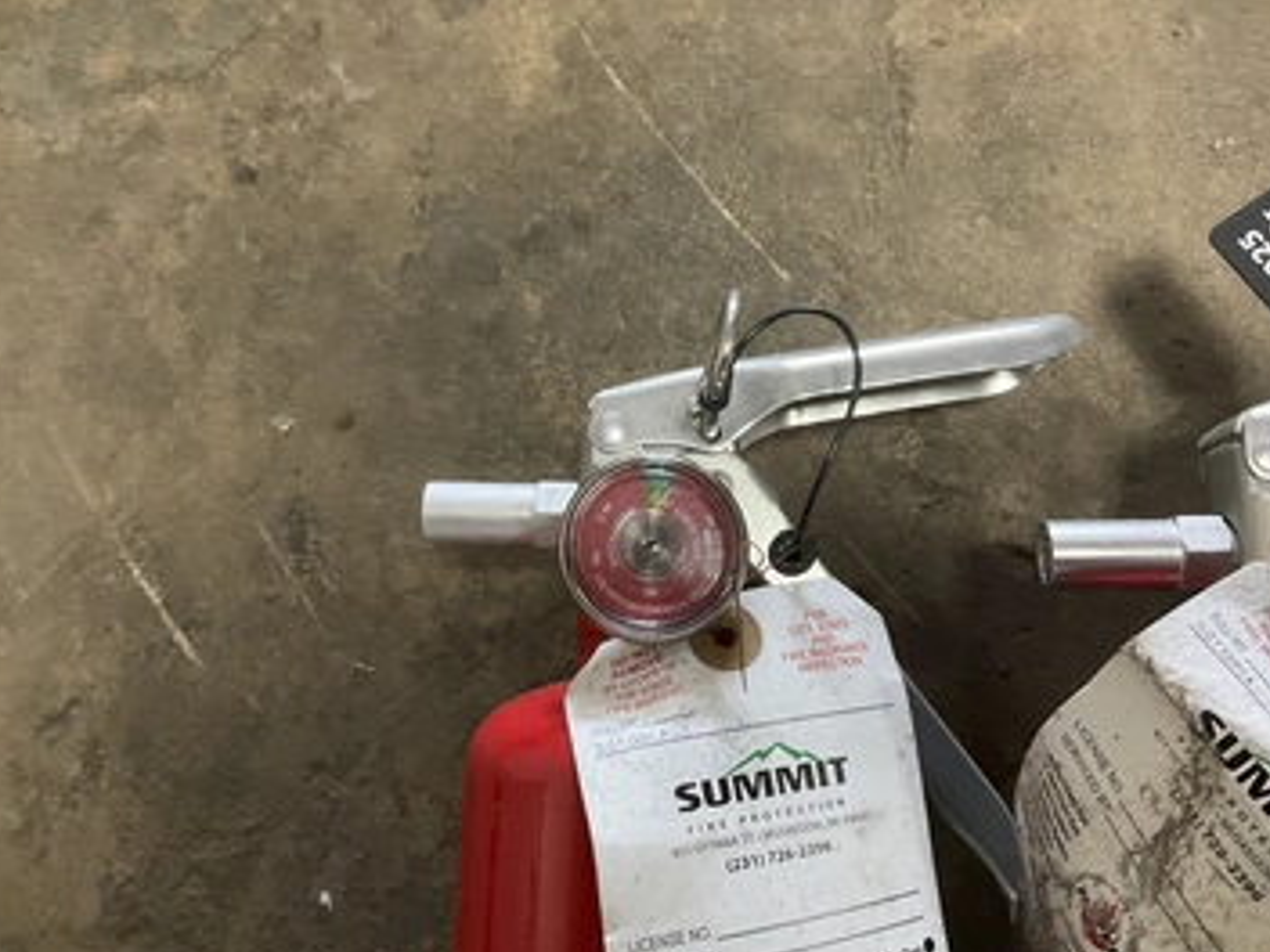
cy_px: 447
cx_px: 664
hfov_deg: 55.3
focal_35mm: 33
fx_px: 1211
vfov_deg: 42.9
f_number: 1.8
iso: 200
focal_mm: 3
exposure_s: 1/60
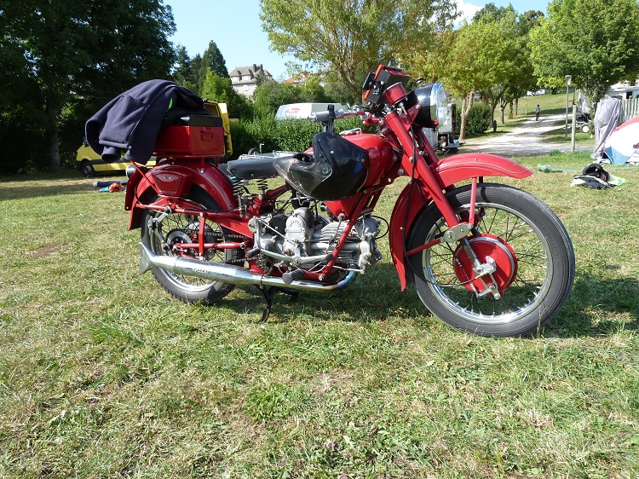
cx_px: 320
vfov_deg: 54.9
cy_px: 240
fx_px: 461
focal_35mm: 25
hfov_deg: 69.4
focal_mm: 4.1
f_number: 4
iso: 80
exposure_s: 1/250
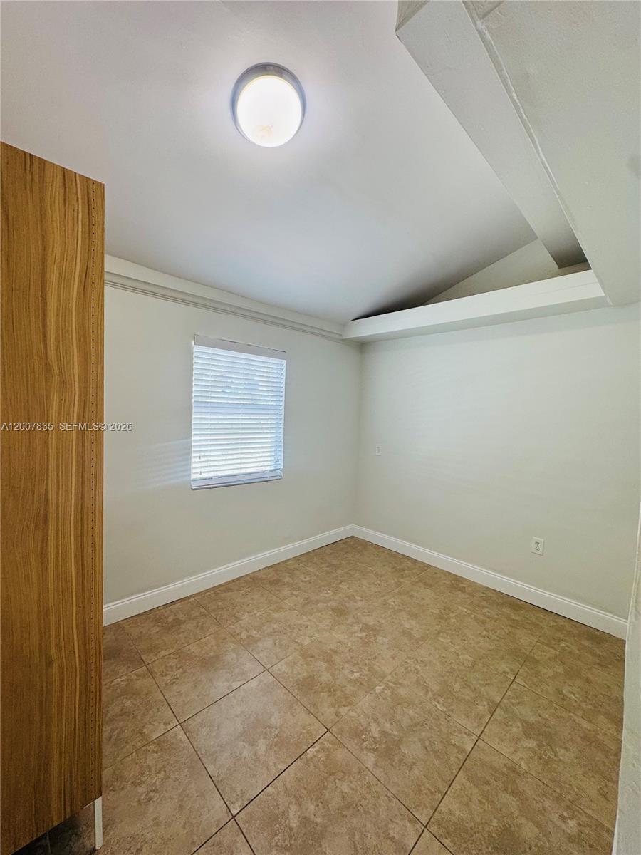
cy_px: 428
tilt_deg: -3.0
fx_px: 346
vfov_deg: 102.1
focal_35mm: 14
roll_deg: -1.5
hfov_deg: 85.7
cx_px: 320
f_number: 2.2
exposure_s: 1/125
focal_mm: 2.22
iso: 100
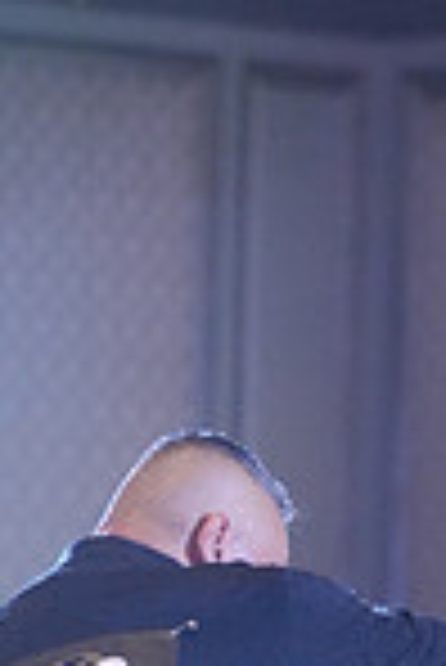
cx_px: 538
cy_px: 873
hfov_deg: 3.6
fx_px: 7100
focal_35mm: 383
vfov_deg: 5.3
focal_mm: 98
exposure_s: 1/400
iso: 4000
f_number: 3.2
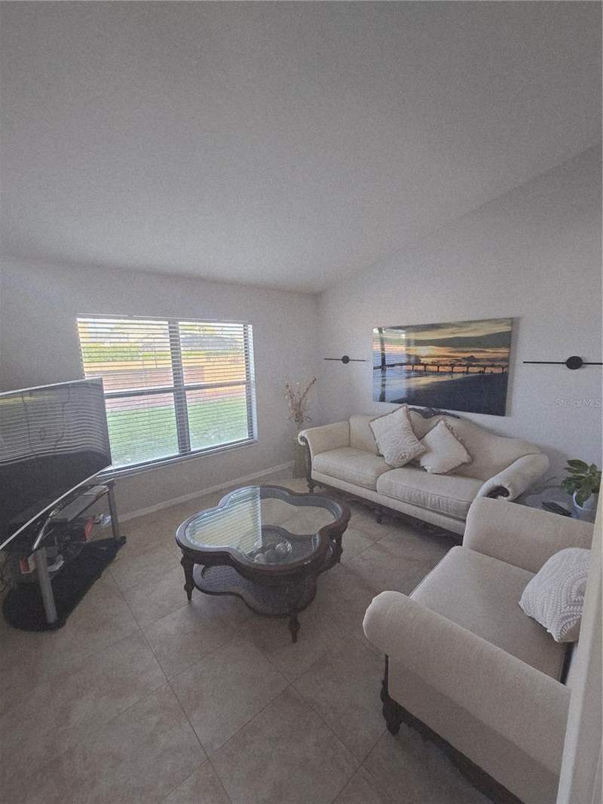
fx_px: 302
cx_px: 302
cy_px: 402
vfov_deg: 106.2
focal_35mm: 13
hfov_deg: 89.9
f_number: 2.2
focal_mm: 2.2
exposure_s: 1/60
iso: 125
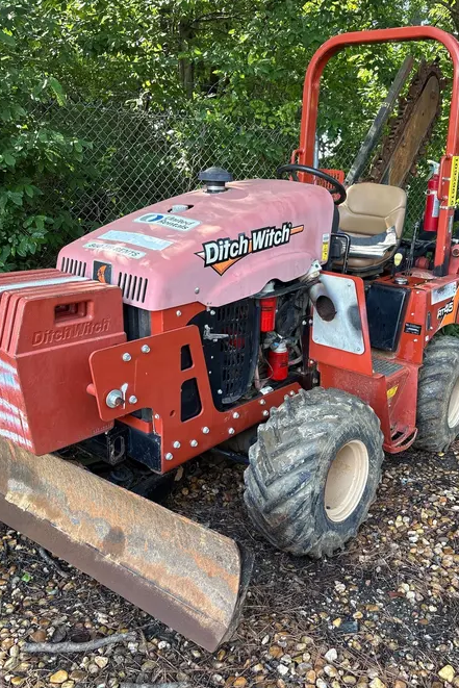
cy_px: 359
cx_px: 273
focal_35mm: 30
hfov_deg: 43.4
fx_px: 573
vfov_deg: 61.9
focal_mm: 5.96
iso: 80
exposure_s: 1/122
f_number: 1.6
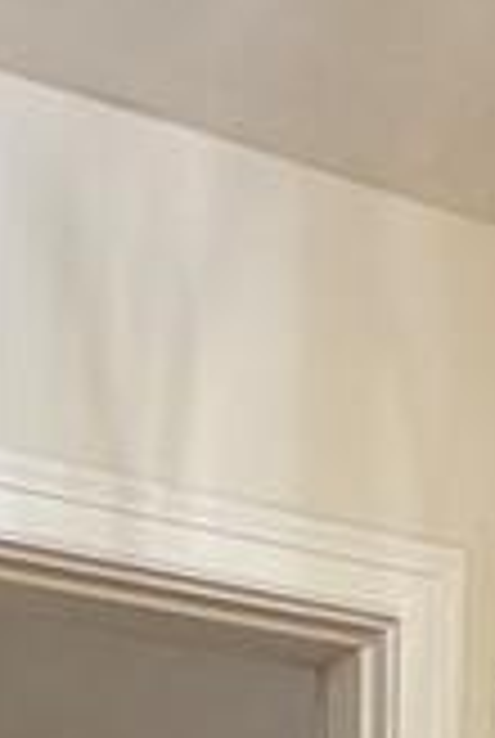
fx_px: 1397
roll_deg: -1.8
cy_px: 1341
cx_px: -225
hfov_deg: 18.1
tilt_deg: -1.8
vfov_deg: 20.5
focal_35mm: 68
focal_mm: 2.22
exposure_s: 1/99
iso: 200
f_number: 2.2
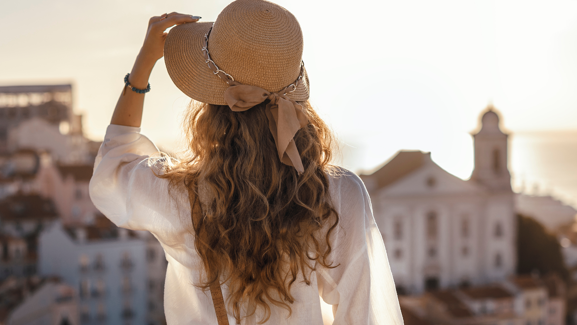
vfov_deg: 16.7
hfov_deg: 29.3
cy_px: 201
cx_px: 260
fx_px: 1102
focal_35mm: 72
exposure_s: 1/4000
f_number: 2.8
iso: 100
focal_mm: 45
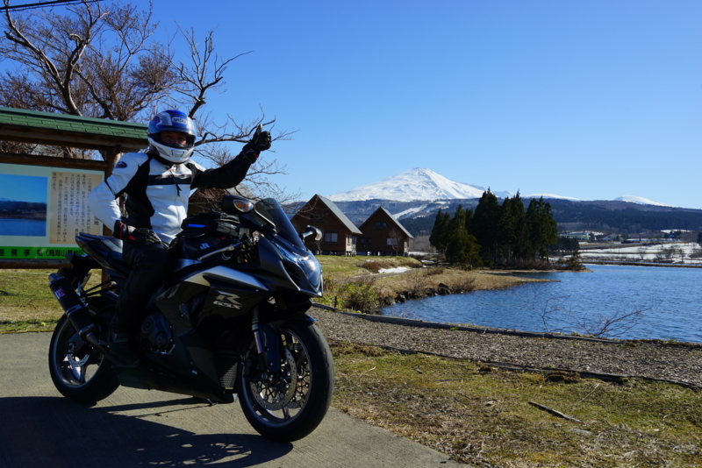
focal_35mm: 30
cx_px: 351
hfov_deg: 61.9
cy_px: 234
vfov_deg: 43.6
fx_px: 585
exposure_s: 1/160
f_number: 11
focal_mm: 30
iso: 100
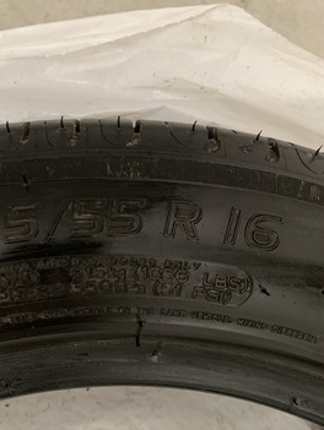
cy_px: 208
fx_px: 461
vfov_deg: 50.1
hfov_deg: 38.3
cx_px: 109
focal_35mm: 37
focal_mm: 4.25
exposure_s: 1/50
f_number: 1.8
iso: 200
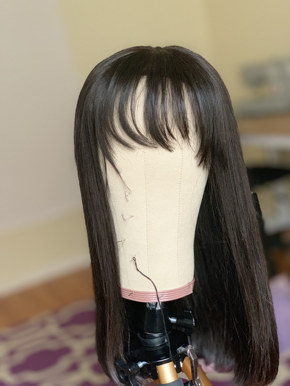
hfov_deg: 28.0
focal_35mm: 52
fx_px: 581
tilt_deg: -11.7
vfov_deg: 36.8
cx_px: 145
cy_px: 193
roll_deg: +12.5
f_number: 2.4
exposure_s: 1/41
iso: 400
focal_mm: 6
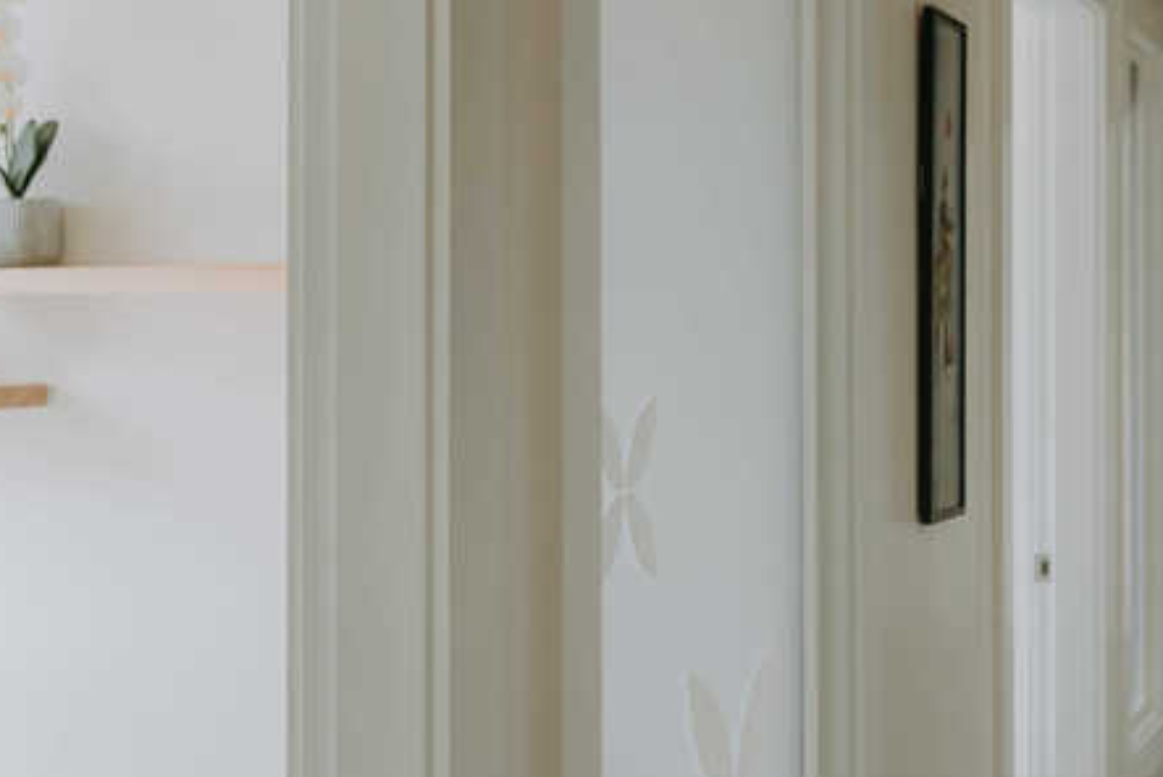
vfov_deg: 20.9
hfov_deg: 30.5
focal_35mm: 65
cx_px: 299
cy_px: 251
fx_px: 2101
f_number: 5
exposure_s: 1/250
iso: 640
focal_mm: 24
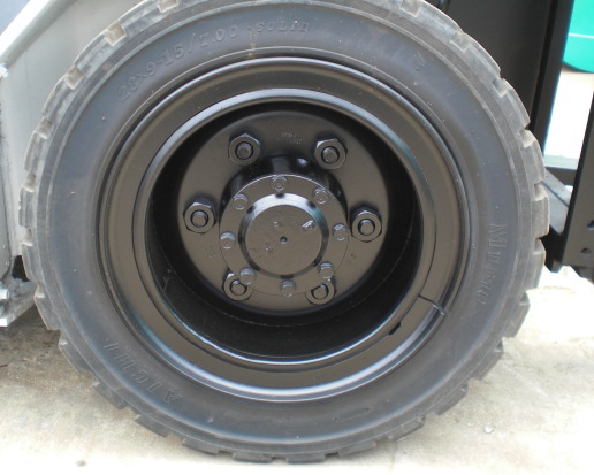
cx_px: 276
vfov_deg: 32.7
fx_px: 809
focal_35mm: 46
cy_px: 202
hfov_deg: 40.3
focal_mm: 6.3
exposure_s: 1/60
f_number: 3.1
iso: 100
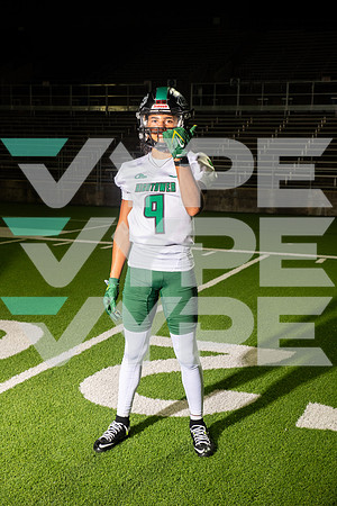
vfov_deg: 38.2
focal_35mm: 52
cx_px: 168
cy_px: 253
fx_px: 730
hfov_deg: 26.0
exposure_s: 1/400
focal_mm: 52
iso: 1000
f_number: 7.1
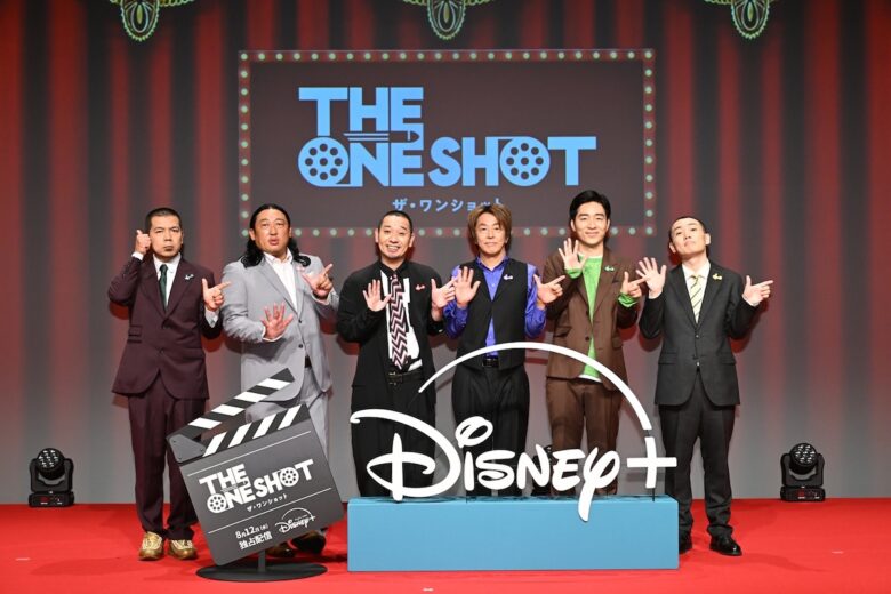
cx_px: 446
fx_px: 1411
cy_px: 297
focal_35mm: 57
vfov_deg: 23.8
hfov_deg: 35.1
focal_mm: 57
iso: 2500
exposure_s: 1/100
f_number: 7.1
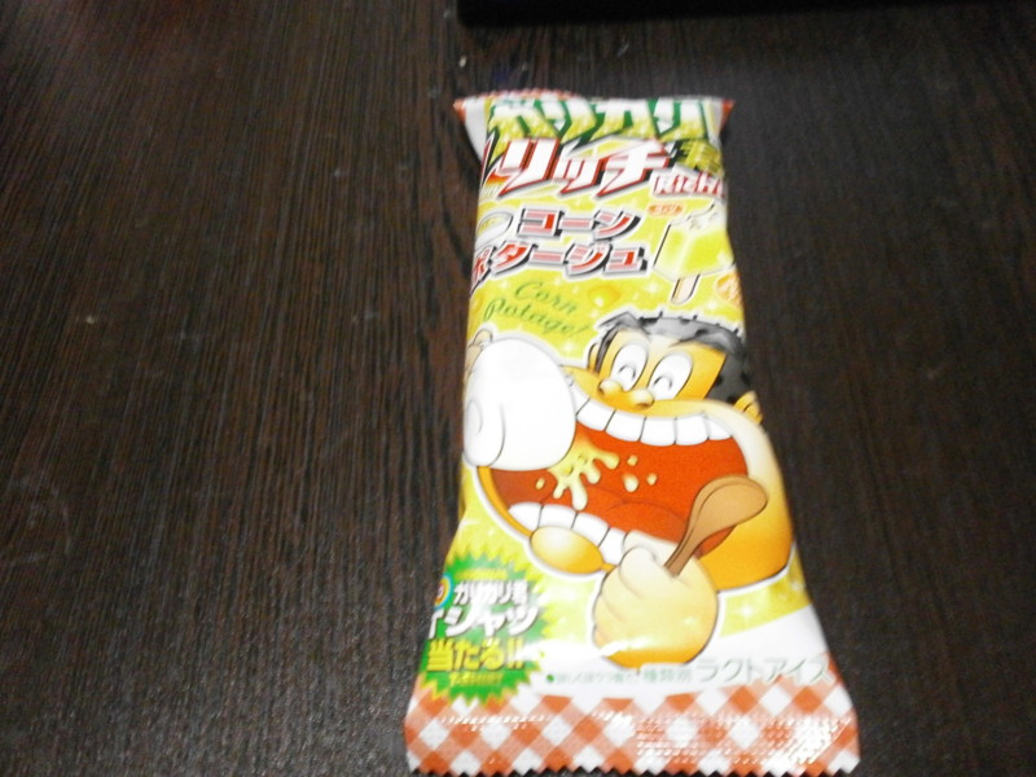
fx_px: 958
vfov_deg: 44.2
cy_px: 388
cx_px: 518
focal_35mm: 32
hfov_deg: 56.8
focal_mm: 5.8
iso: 800
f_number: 3.1
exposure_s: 1/15
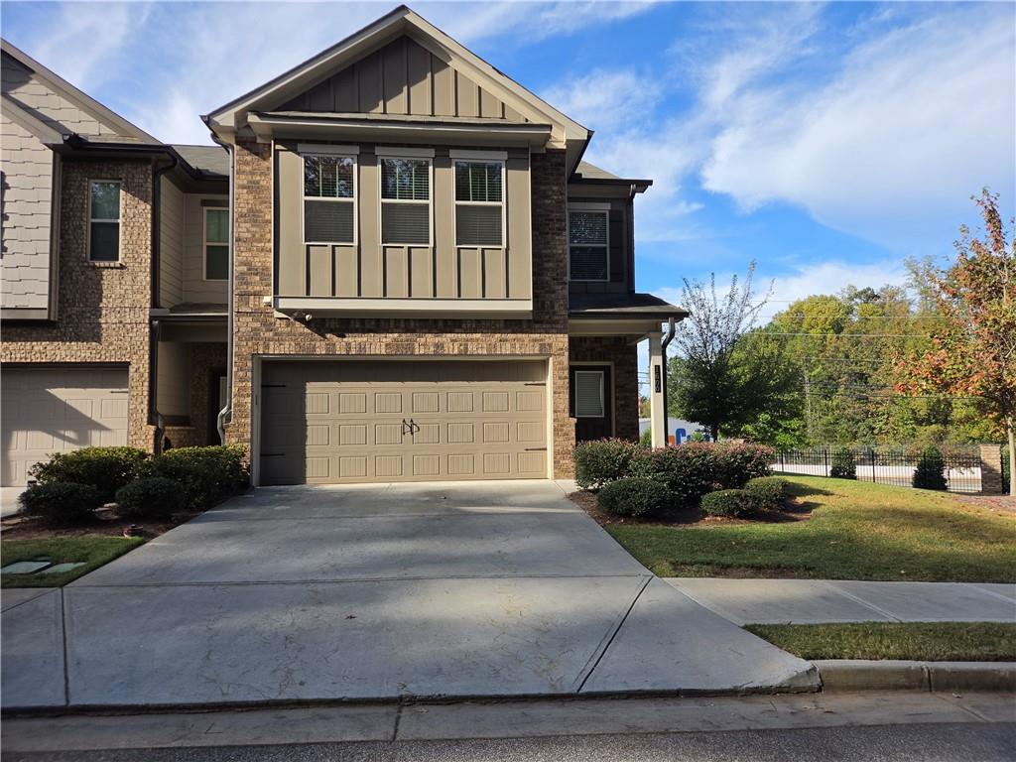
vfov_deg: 58.9
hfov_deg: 73.9
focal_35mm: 23
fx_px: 675
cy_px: 381
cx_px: 508
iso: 80
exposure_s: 1/2905
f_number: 1.8
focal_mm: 5.4
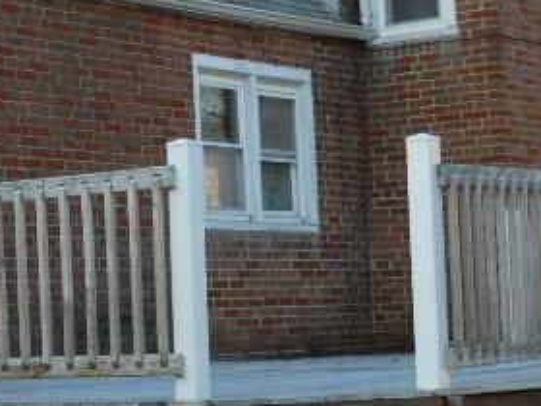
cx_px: -91
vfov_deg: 12.6
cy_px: 118
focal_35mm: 117
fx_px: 1829
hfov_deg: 16.2
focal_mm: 5.7
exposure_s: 1/320
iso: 80
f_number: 2.8
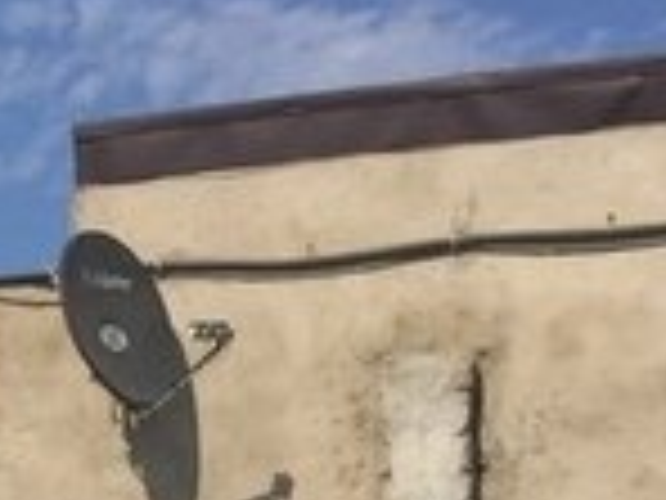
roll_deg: -2.6
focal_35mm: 129
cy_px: 782
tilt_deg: +0.6
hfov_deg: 13.3
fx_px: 2482
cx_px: -644
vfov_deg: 11.0
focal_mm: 4.15
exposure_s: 1/4950
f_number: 2.2
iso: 32
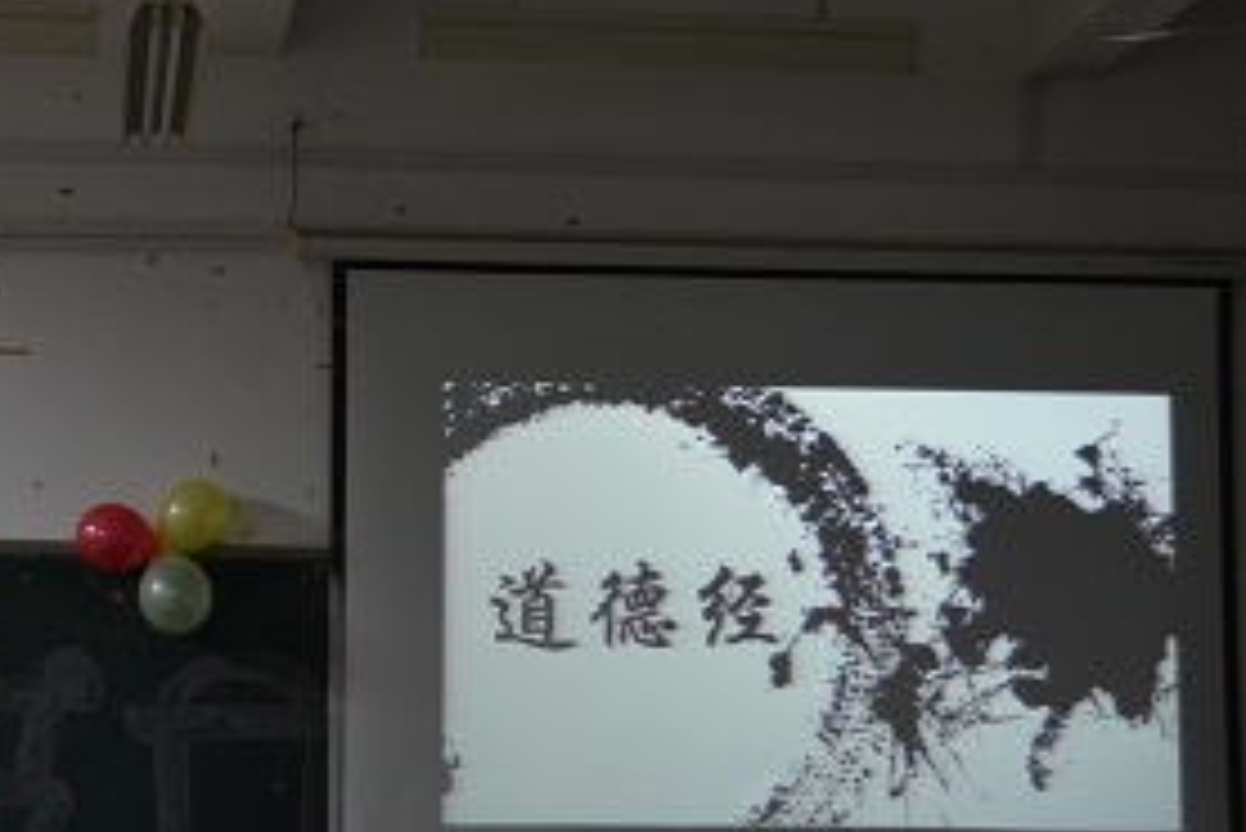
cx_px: 207
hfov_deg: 21.3
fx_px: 3258
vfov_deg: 14.6
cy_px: 441
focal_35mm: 94
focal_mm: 29
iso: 800
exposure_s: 1/30
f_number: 4.5
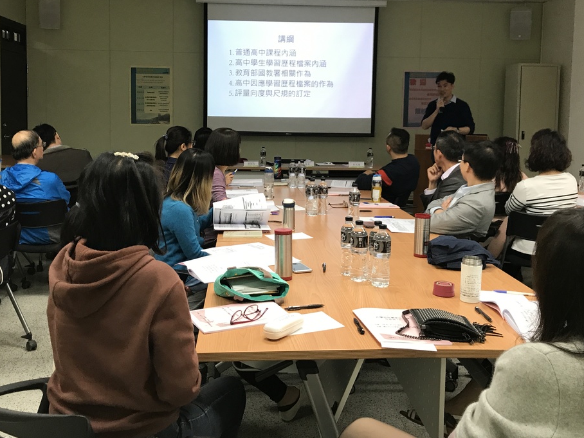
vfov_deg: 38.4
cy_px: 160
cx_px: 274
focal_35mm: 37
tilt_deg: -6.0
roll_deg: -0.6
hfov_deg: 50.1
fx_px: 624
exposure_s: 1/30
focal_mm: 3.99
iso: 32
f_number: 1.8
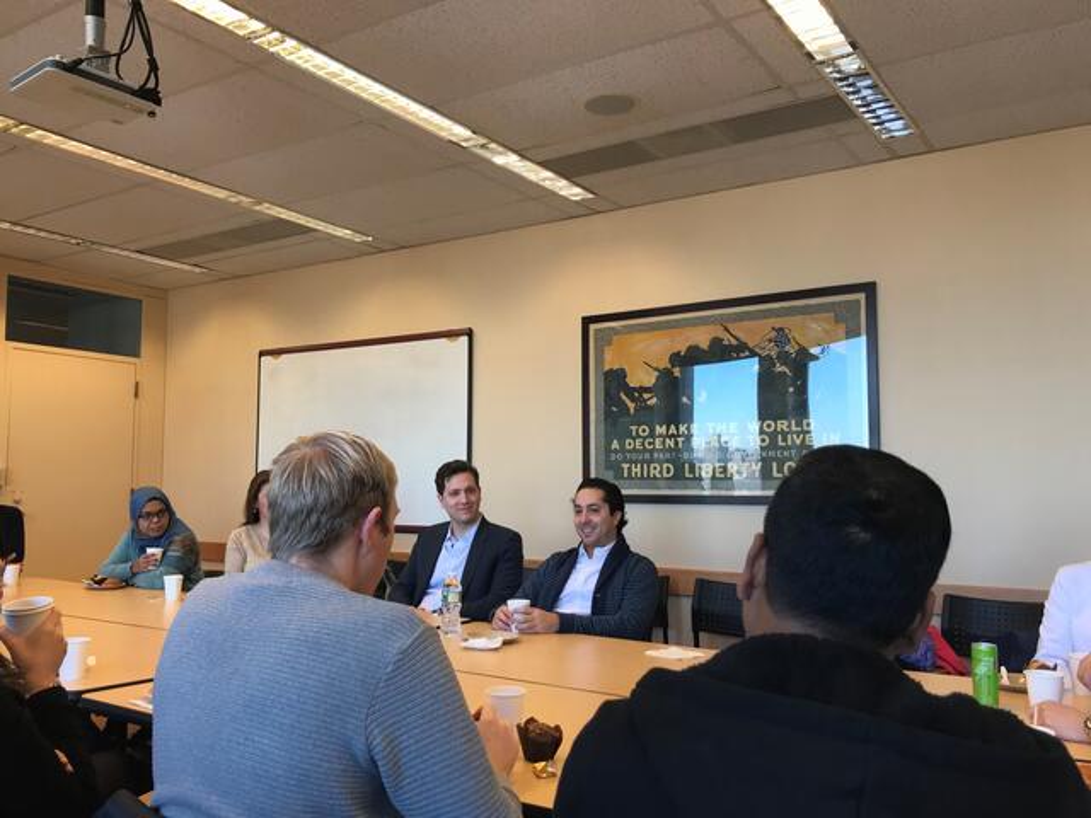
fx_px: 882
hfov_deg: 63.4
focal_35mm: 28
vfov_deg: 49.7
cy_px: 409
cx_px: 546
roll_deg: -0.8
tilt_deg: +4.3
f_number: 1.8
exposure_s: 1/120
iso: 40
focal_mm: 3.99
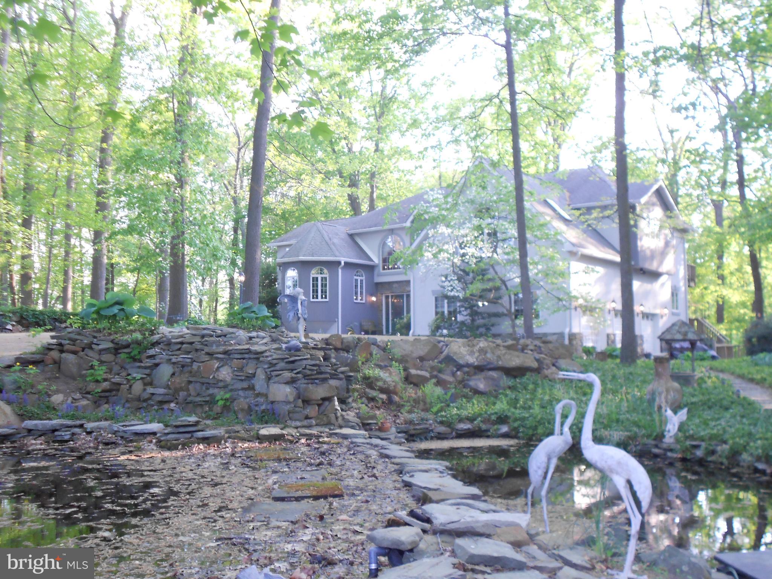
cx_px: 386
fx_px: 825
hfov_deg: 50.1
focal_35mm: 37
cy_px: 290
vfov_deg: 38.7
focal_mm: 6.7
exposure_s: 1/30
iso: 160
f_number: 3.9
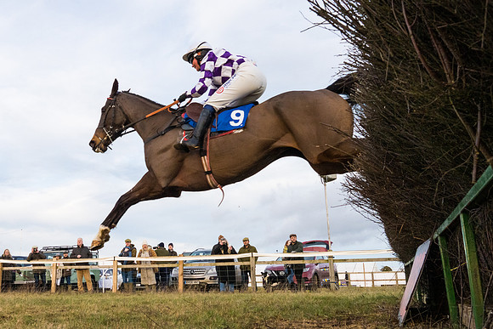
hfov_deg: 48.2
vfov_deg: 33.7
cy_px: 147
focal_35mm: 40
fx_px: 542
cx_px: 169
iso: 2000
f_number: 8
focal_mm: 24
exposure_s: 1/1600
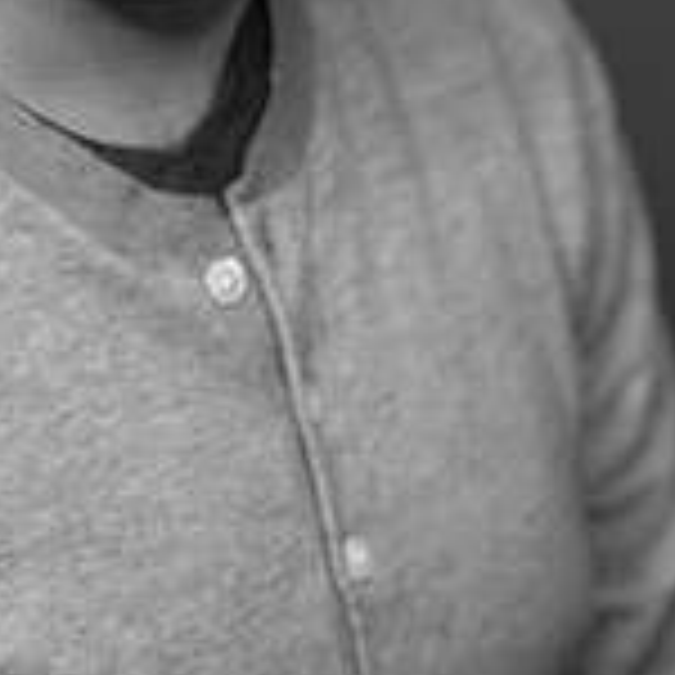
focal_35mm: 216
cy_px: -292
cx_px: 112
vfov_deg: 8.0
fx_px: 4765
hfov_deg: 8.1
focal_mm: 85
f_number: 3.5
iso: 2000
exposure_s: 1/250
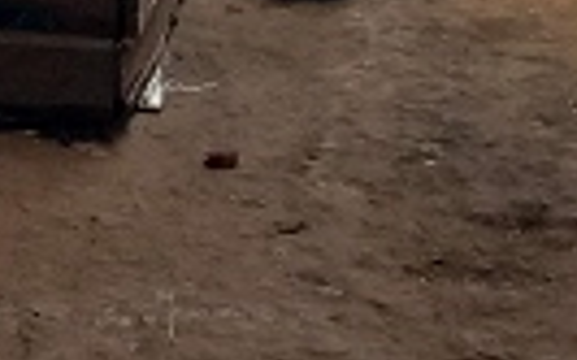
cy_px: -1054
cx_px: -56
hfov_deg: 10.2
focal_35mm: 204
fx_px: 3207
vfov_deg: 5.6
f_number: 1.8
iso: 100
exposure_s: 1/50
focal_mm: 4.65
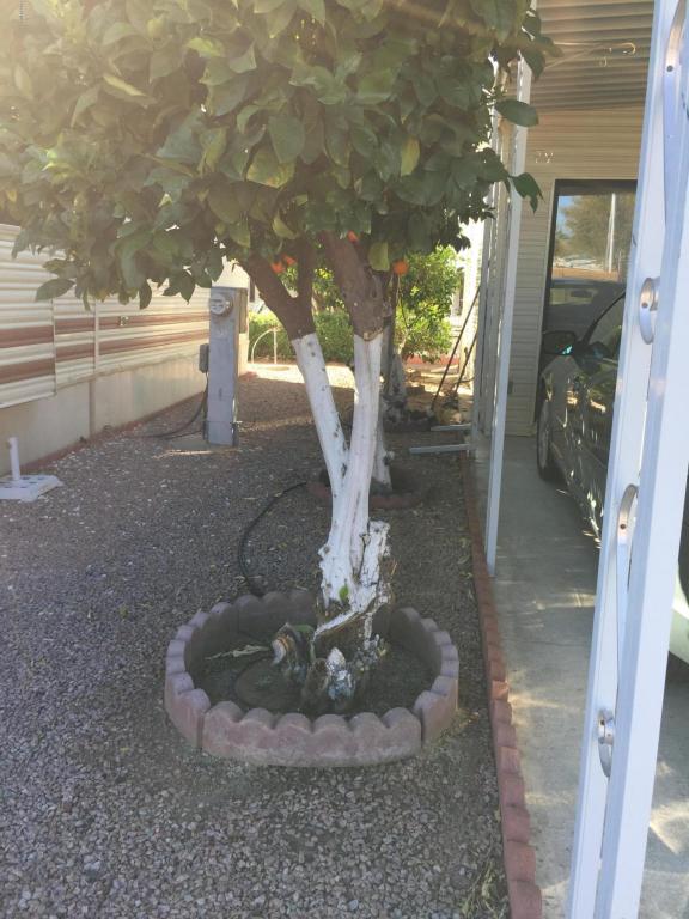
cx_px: 344
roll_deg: -2.2
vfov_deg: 61.7
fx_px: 770
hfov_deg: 48.2
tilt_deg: -10.6
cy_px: 460
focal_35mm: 29
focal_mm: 4.15
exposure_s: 1/403
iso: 32
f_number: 2.2
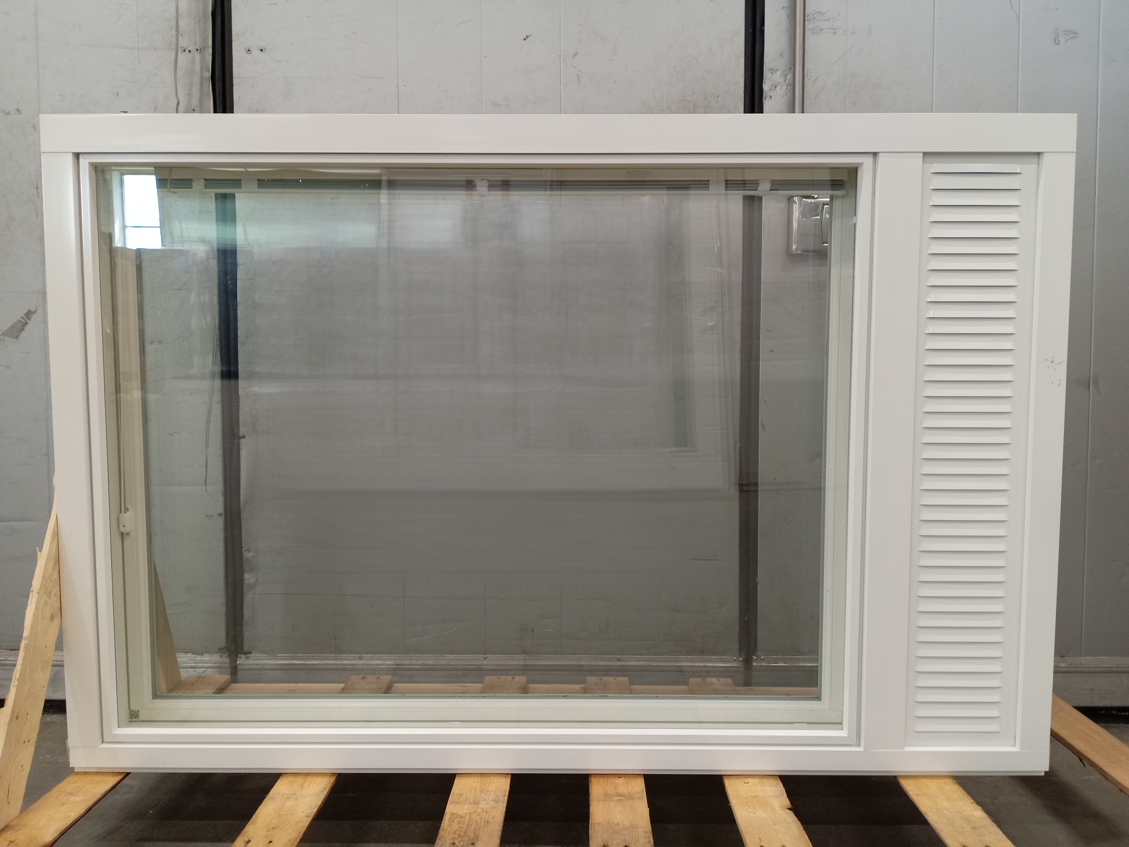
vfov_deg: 51.4
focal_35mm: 27
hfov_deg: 65.3
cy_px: 424
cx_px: 564
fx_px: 881
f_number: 1.8
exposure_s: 1/25
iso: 723
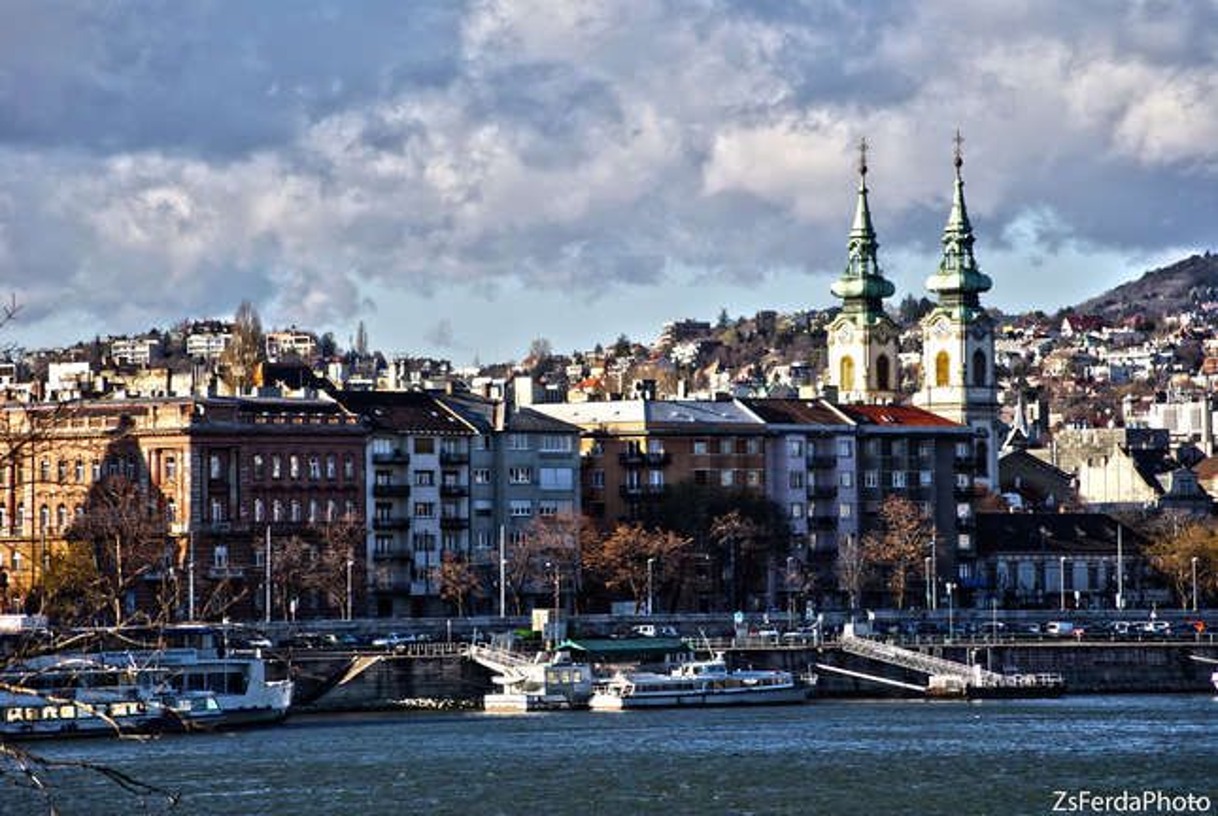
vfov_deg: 6.8
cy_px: 408
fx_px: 6861
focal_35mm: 202
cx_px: 609
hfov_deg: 10.1
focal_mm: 135
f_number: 5.6
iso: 100
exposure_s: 1/500
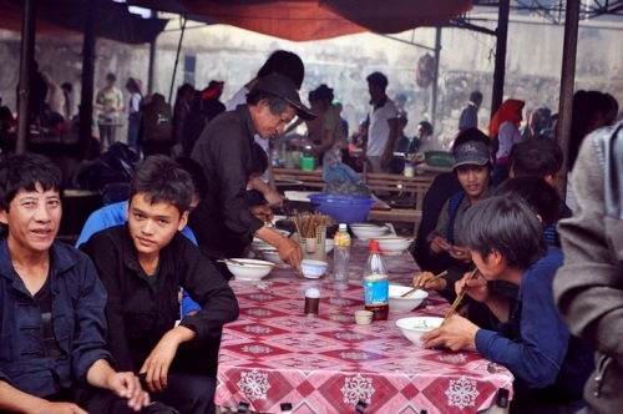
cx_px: 312
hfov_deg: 29.3
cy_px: 207
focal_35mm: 69
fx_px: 1193
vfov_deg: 19.7
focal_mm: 46
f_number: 5.3
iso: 200
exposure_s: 1/80
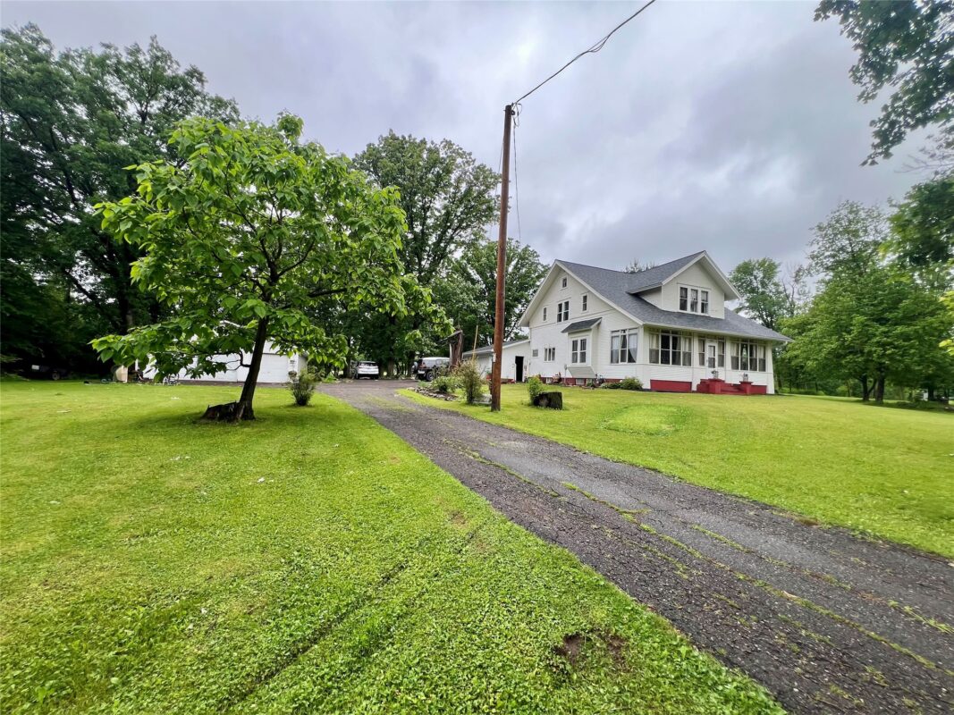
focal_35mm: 13
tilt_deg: +2.1
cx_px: 477
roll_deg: -1.3
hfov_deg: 106.2
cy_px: 358
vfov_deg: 89.9
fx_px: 358
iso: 32
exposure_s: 1/113
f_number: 1.8
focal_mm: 1.57
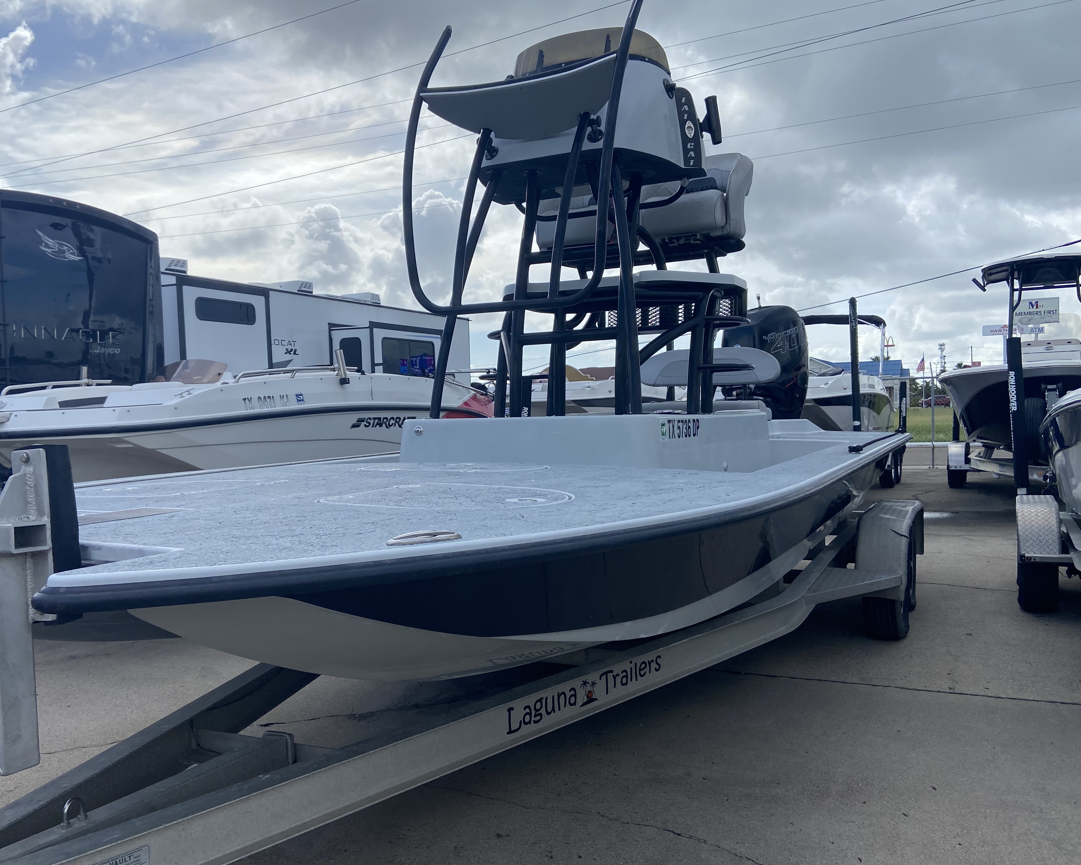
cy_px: 462
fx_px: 960
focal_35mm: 30
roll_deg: +1.8
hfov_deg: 58.6
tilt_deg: -5.9
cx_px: 483
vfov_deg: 48.5
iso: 32
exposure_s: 1/3497
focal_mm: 4.25
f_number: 1.8
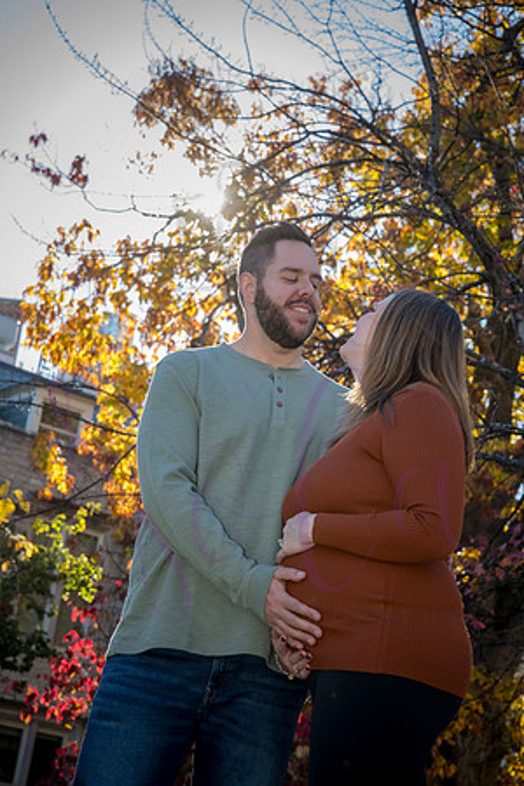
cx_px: 262
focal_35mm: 85
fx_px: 1856
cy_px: 393
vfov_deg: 23.9
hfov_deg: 16.1
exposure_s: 1/160
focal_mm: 85
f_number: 10
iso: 640
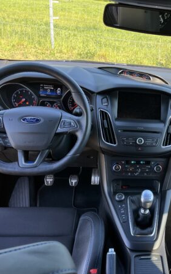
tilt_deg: -26.1
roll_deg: -8.4
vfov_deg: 52.8
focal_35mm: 37
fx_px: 276
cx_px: 163
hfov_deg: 32.2
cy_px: 137
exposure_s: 1/180
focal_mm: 5.1
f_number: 1.6
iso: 40
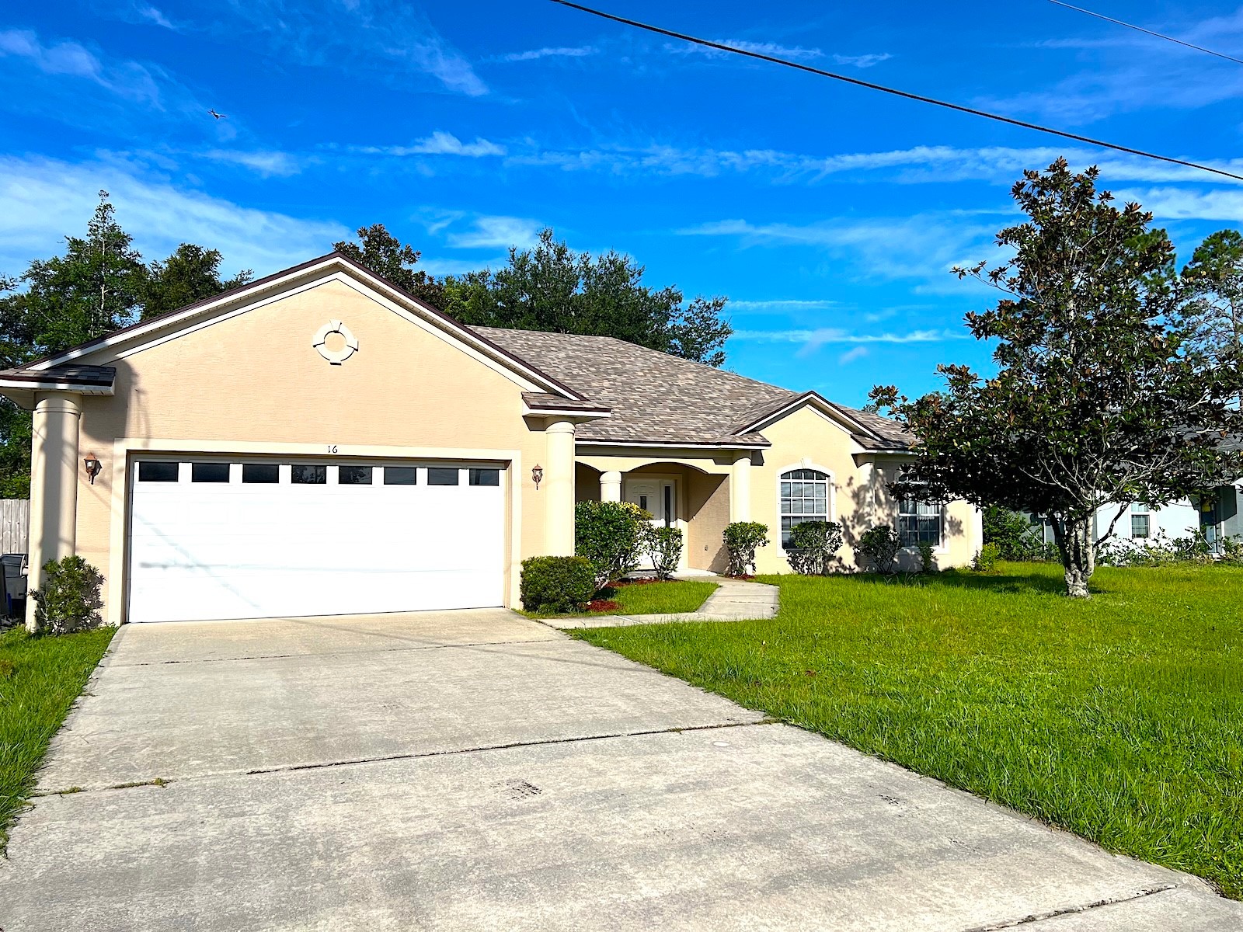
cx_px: 622
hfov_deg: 67.3
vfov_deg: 53.1
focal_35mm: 26
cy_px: 466
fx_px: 934
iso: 50
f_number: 1.5
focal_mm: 5.7
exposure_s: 1/7463
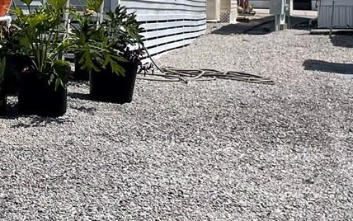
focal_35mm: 103
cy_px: 4
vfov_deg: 12.6
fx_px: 991
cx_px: -35
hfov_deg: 19.3
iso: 32
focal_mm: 4.2
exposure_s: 1/6897
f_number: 1.6
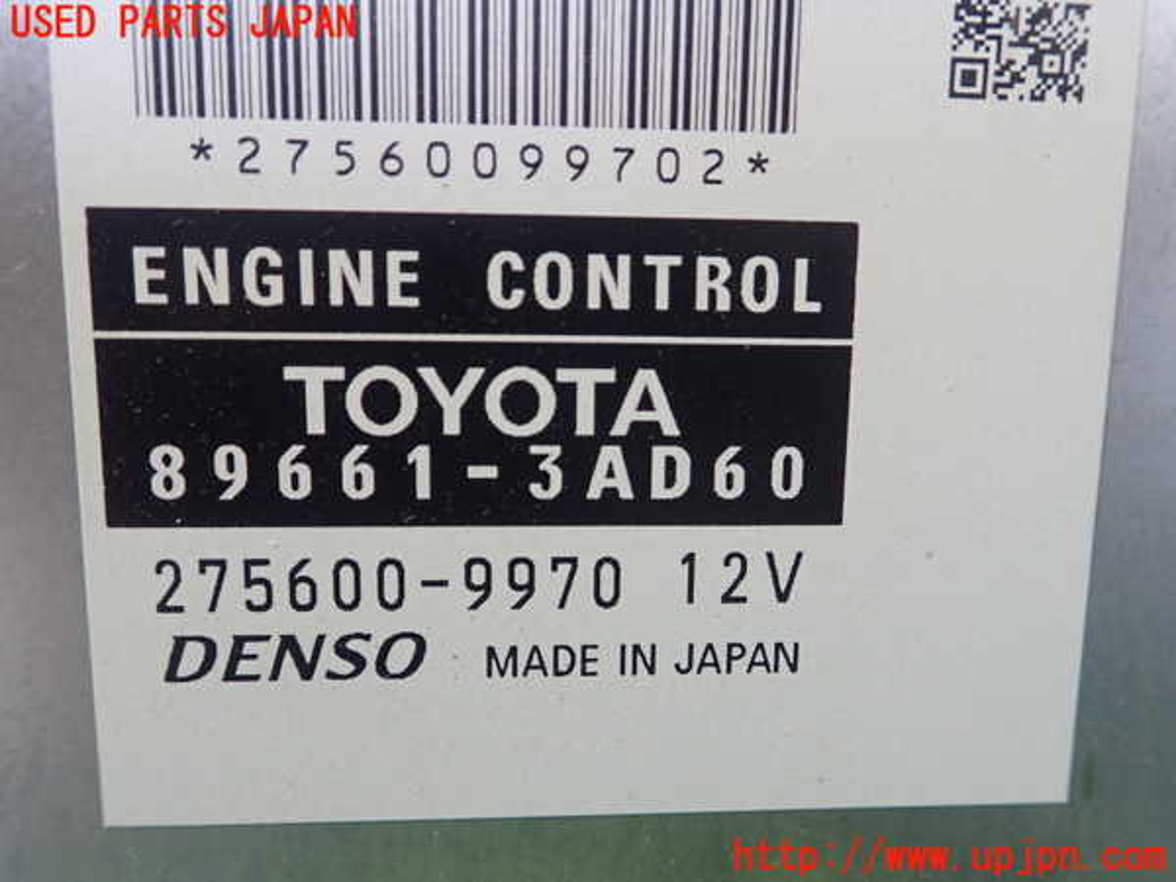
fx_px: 1019
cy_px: 441
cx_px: 588
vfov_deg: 46.8
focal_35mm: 30
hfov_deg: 60.0
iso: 500
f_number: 2.3
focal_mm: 5.5
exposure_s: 1/125
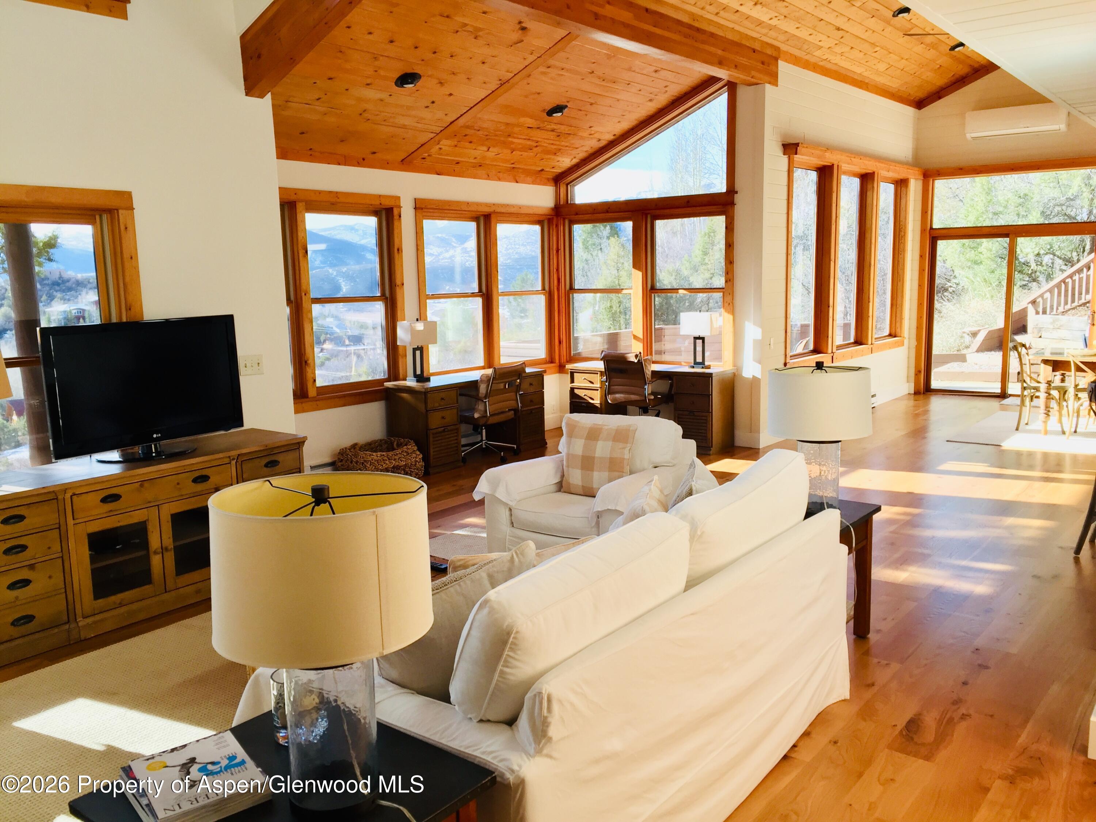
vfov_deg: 48.2
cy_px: 411
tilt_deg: -8.8
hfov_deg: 61.7
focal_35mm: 29
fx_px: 918
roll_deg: +2.8
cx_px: 548
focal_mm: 4.15
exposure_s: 1/130
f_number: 2.2
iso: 32
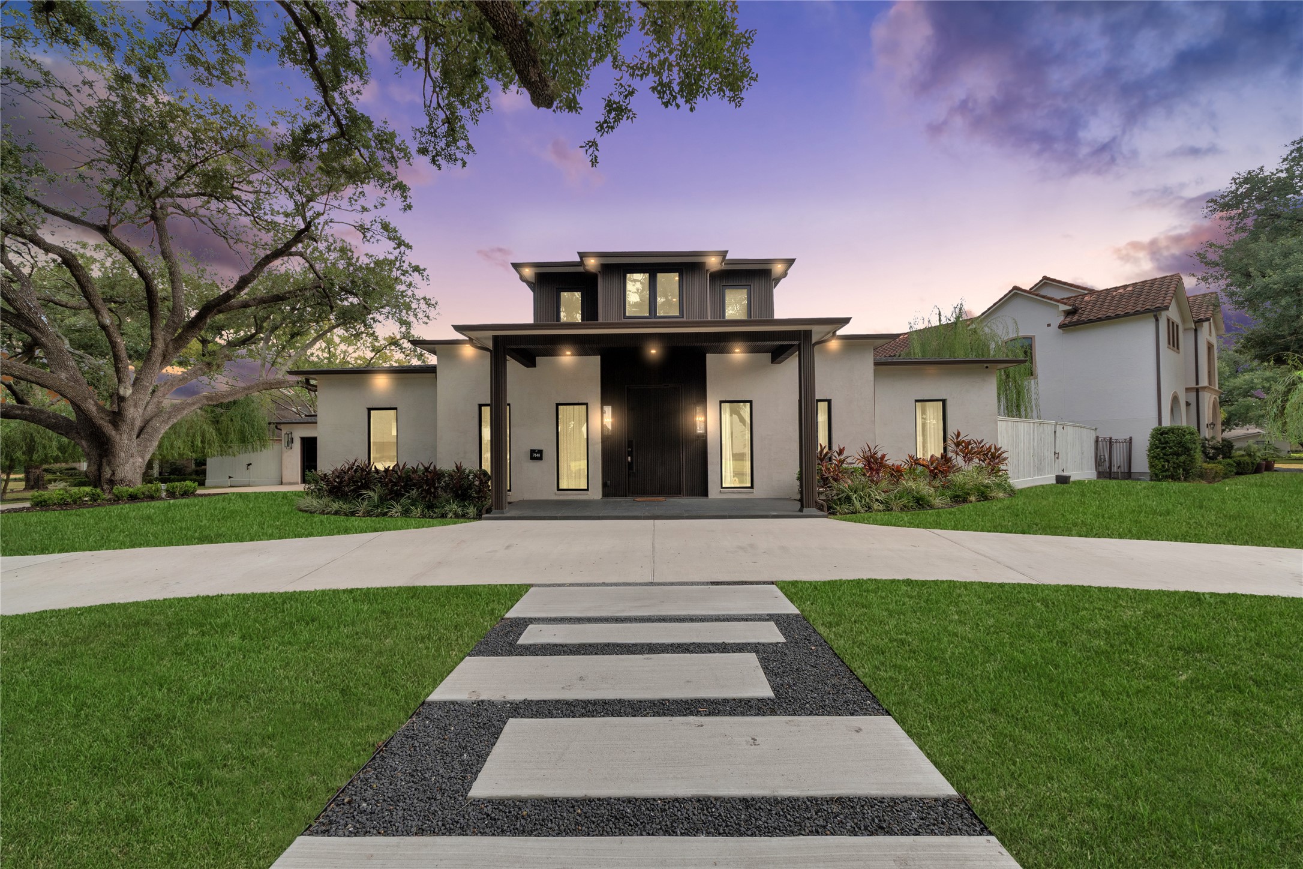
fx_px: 434
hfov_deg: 112.6
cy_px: 434
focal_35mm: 12
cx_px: 652
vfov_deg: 90.0
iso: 100
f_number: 9
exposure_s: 1/320
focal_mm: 8
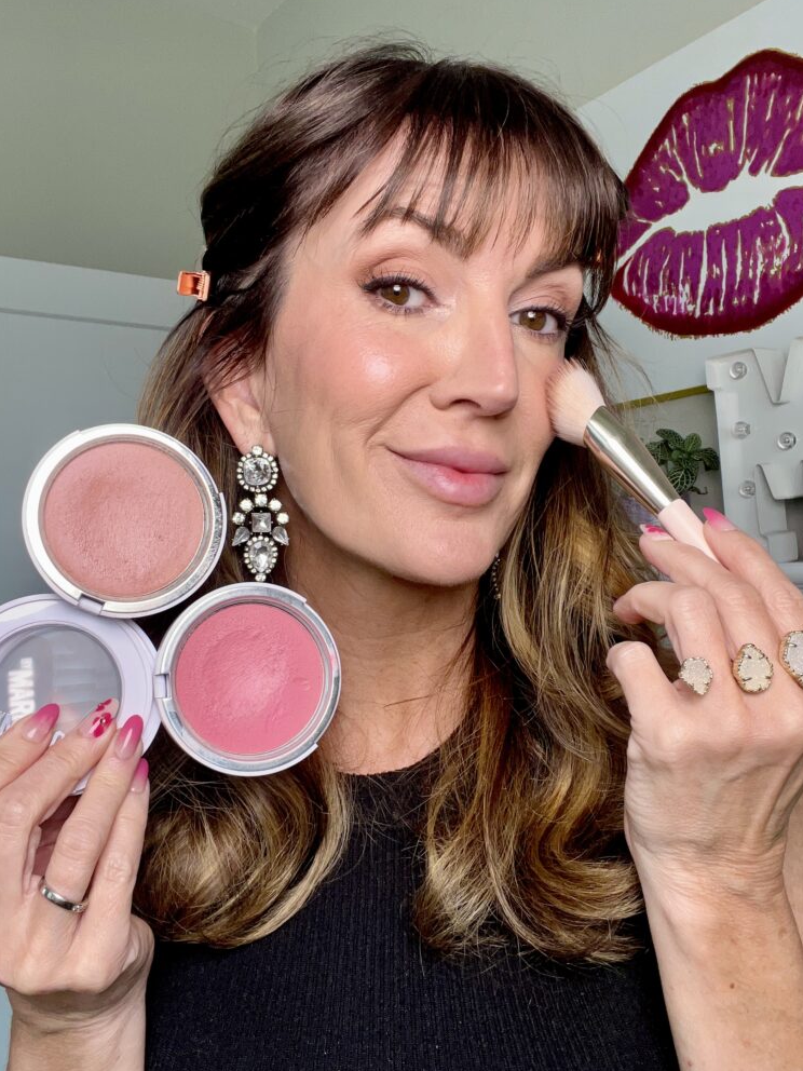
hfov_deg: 45.4
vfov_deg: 58.4
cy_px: 538
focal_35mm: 31
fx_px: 959
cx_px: 393
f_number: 2.2
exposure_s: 1/121
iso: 50
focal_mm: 2.71
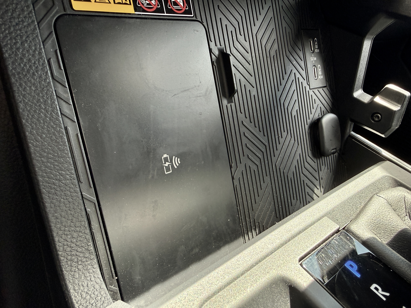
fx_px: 285
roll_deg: -12.7
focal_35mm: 24
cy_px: 154
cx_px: 206
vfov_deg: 56.8
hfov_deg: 71.6
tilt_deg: -35.7
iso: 125
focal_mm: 2.22
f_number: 2.2
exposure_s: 1/99
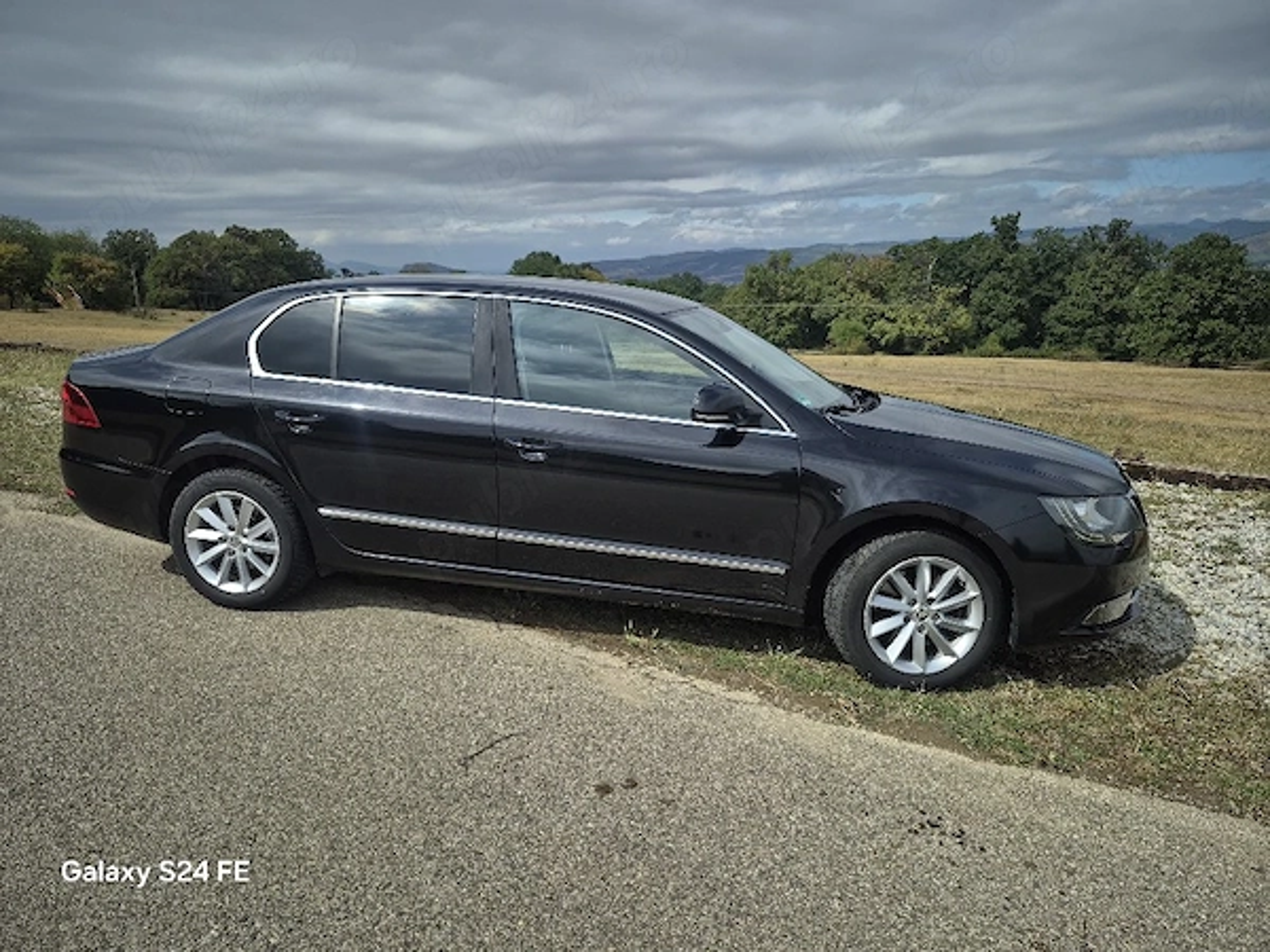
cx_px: 635
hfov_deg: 73.9
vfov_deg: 58.9
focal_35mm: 23
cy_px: 476
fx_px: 844
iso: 25
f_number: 1.8
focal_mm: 5.4
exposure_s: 1/2000
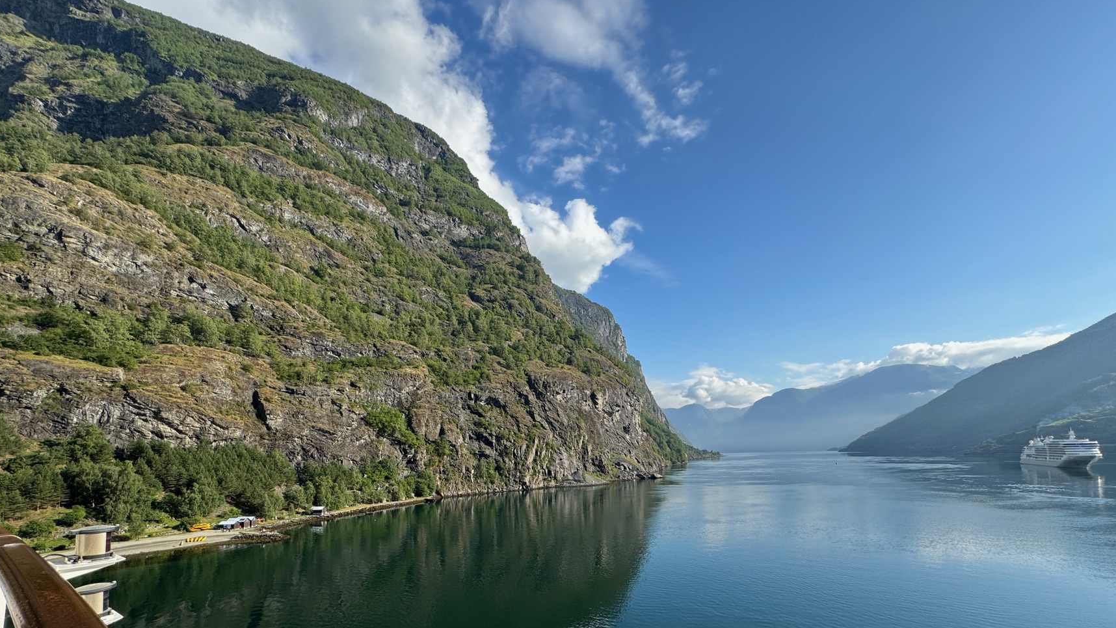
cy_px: 426
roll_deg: +1.2
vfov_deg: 65.1
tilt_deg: +3.6
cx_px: 570
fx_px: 473
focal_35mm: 16
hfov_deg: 99.4
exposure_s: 1/1567
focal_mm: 2.22
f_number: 2.2
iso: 50
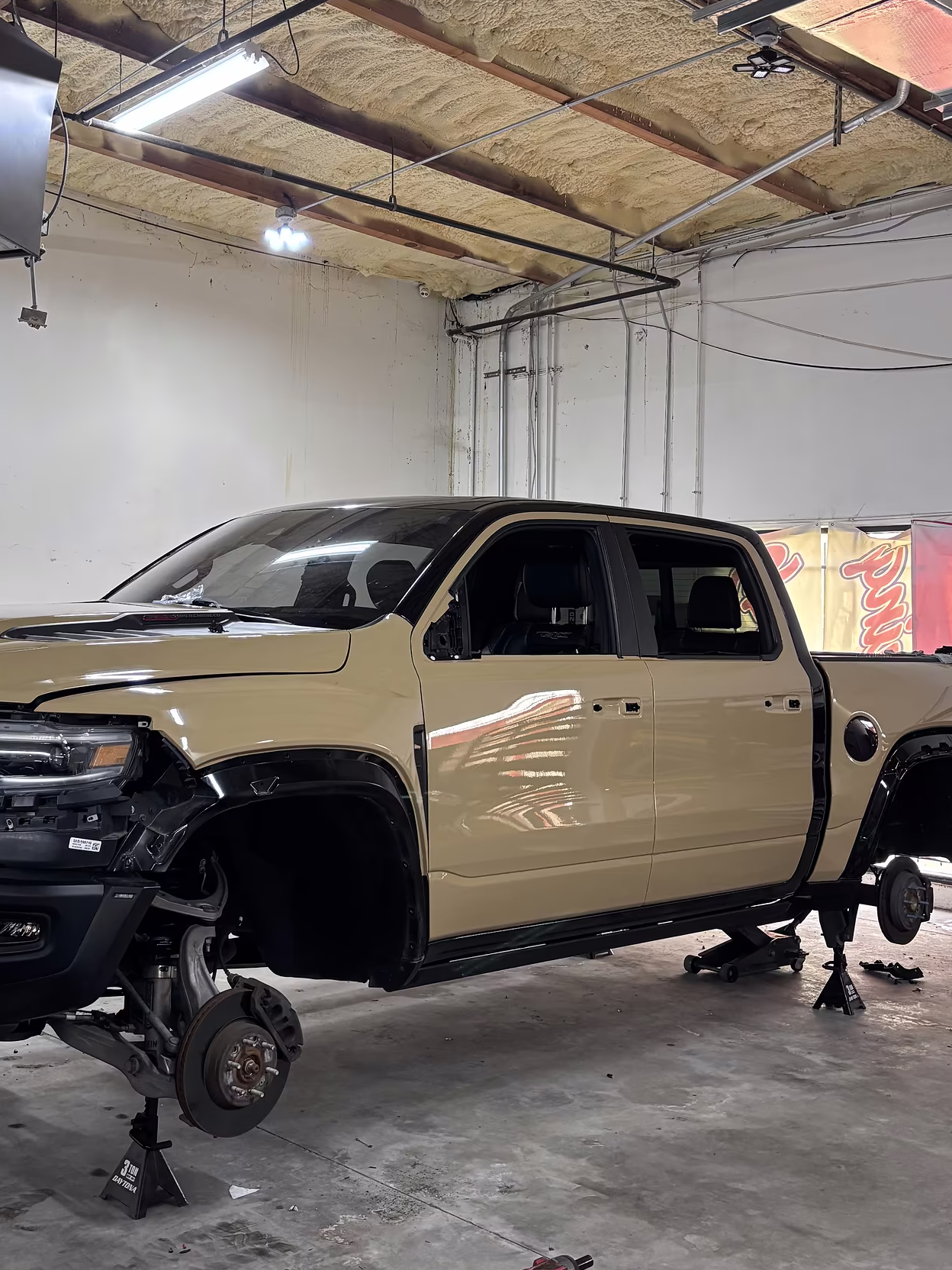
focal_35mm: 40
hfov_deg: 35.7
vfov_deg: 46.6
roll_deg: -1.6
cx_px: 349
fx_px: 1467
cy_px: 515
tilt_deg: +3.5
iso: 160
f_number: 1.6
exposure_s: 1/60
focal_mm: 5.96
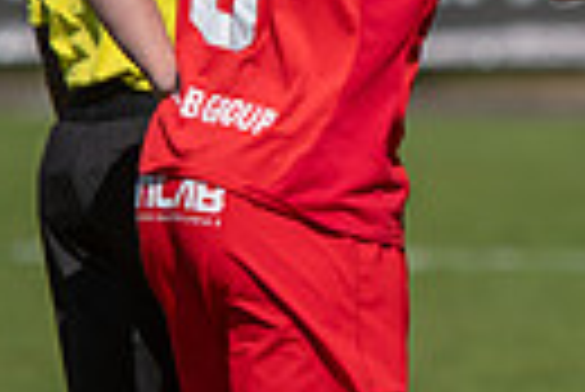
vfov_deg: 1.1
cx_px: 882
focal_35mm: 1200
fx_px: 19522
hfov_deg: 1.7
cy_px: 115
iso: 110
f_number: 3.2
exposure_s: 1/2000
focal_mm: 175
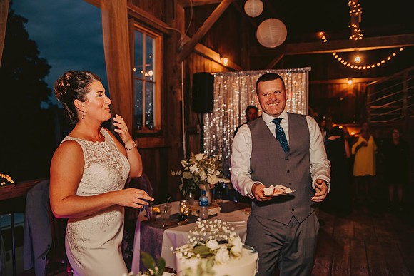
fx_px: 322
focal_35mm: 28
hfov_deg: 65.5
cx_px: 207
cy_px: 138
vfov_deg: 46.4
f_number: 2.8
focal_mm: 28
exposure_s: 1/125
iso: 1600
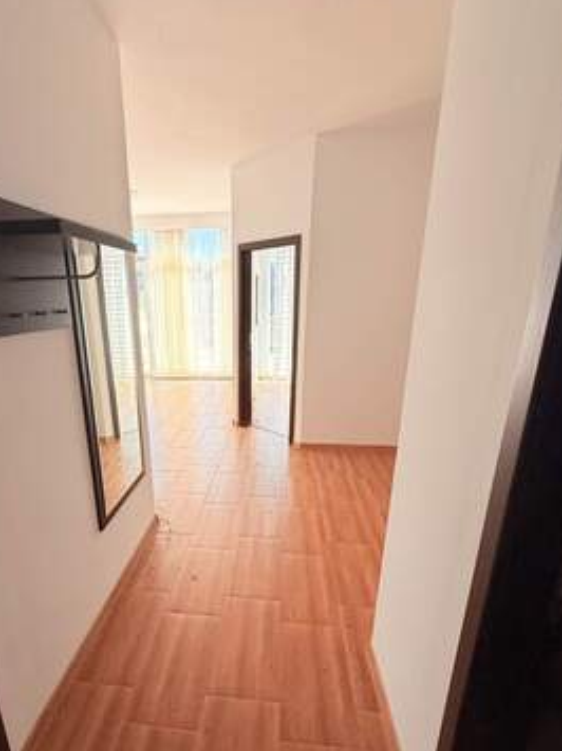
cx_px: 218
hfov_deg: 65.2
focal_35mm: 20
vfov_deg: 81.0
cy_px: 443
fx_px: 433
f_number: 2.2
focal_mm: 2.22
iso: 50
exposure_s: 1/316
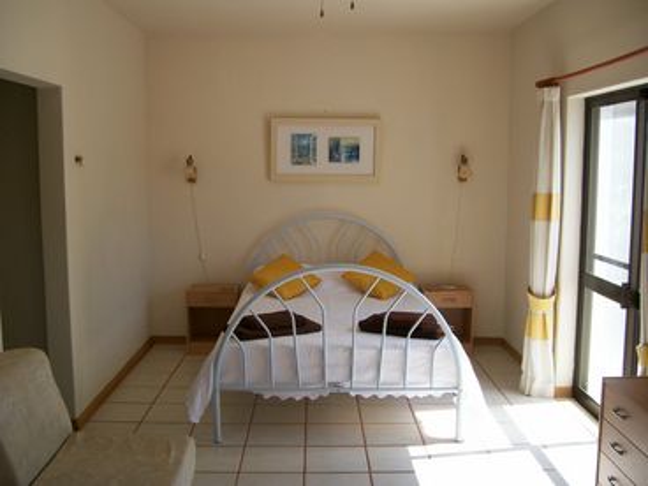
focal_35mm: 35
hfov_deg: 52.6
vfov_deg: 40.7
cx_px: 324
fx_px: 655
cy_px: 243
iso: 80
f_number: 2.8
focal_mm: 5.8
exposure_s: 1/296
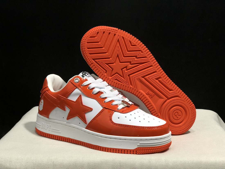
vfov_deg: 25.7
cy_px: 84
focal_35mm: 57
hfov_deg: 33.8
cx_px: 112
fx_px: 370
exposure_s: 1/30
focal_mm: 6.6
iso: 80
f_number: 2.8
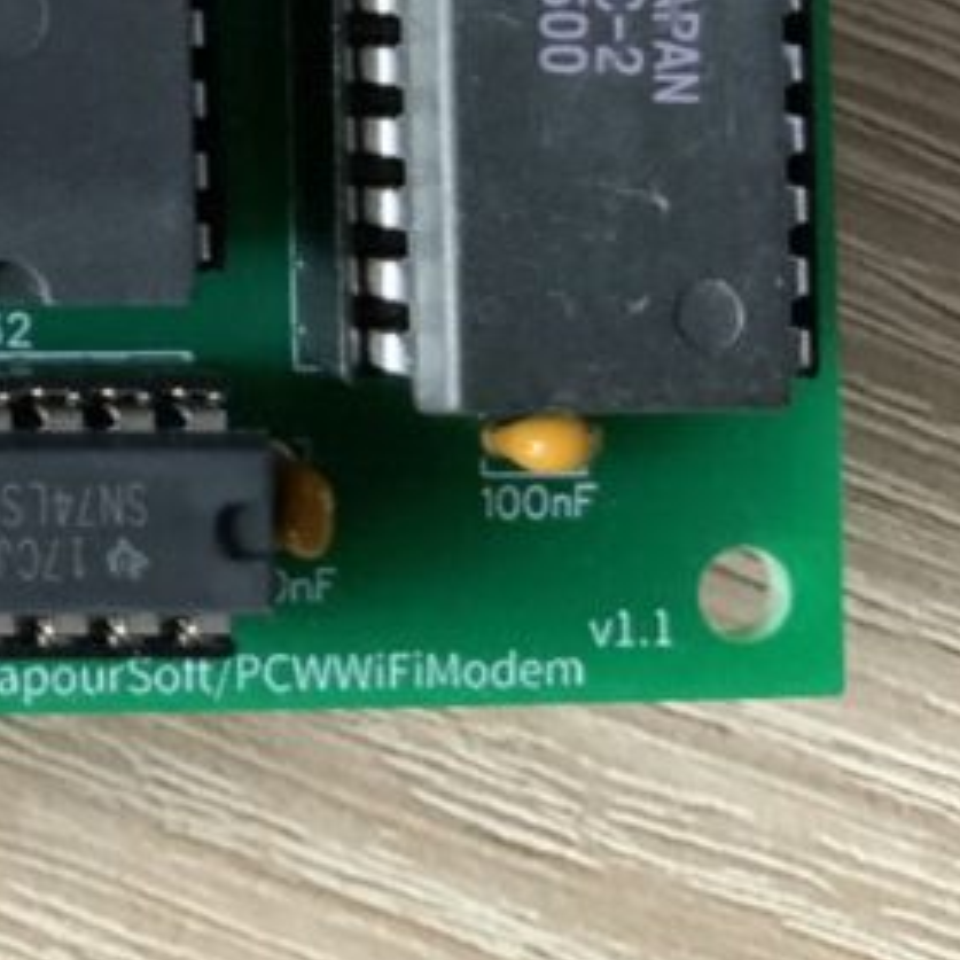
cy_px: -227
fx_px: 2949
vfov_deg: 17.5
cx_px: -568
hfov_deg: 16.5
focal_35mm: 94
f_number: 1.8
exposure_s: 1/40
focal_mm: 3
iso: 200
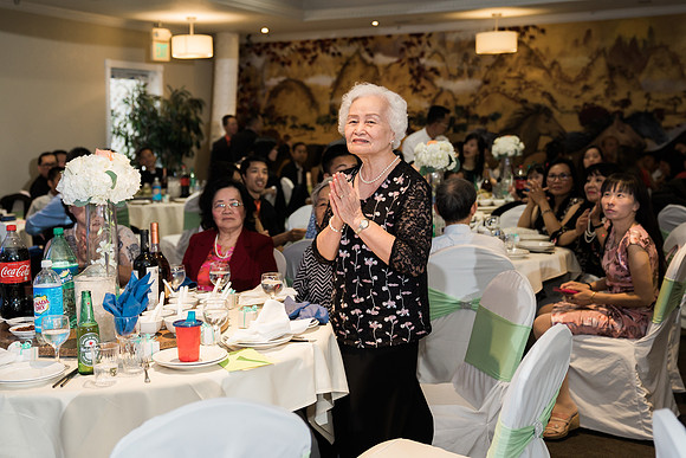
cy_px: 215
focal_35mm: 50
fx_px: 947
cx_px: 290
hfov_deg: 39.7
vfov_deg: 27.2
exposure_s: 1/160
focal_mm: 43
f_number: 2.8
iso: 1000
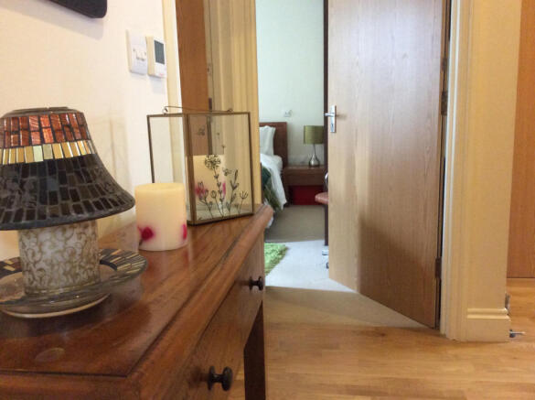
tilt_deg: -10.0
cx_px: 268
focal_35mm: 32
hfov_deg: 56.9
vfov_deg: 44.1
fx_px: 494
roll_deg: +3.2
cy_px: 200
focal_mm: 3.3
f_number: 2.4
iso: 320
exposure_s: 1/25
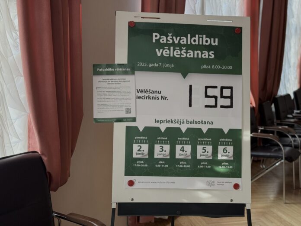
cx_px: 150
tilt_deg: -7.4
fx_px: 417
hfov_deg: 39.7
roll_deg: -2.1
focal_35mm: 48
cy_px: 113
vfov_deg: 30.3
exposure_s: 1/63
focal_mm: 6.76
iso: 100
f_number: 1.78
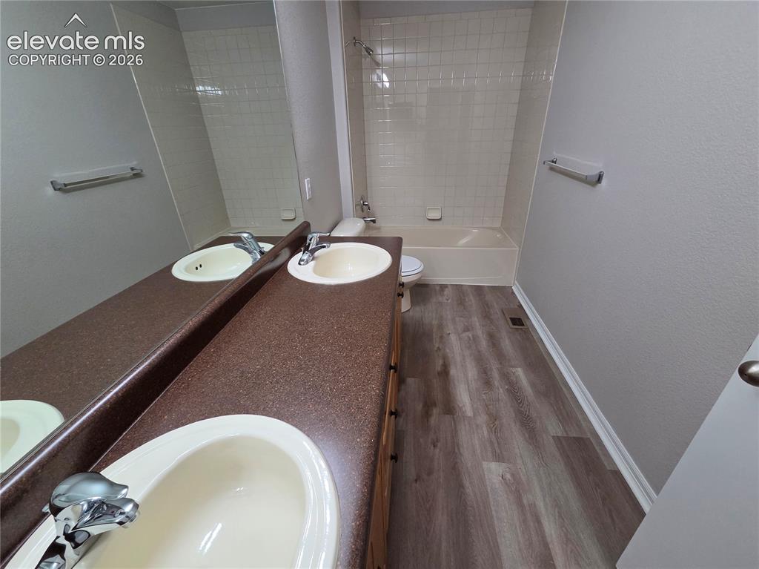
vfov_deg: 89.9
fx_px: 285
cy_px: 284
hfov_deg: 106.2
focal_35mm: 13
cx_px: 380
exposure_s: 1/120
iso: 320
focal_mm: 2.2
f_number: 2.2
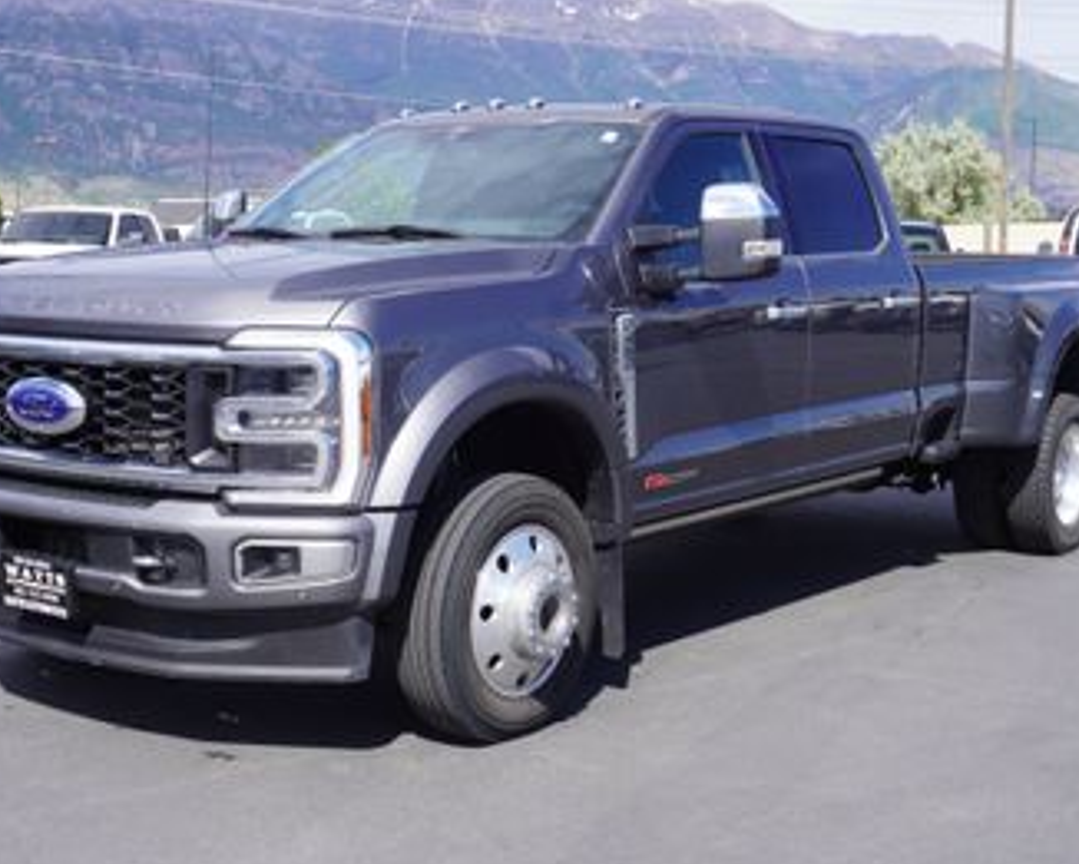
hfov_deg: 35.0
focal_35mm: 54
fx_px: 1711
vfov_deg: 28.3
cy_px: 432
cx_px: 503
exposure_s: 1/125
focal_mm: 31
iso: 100
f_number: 10
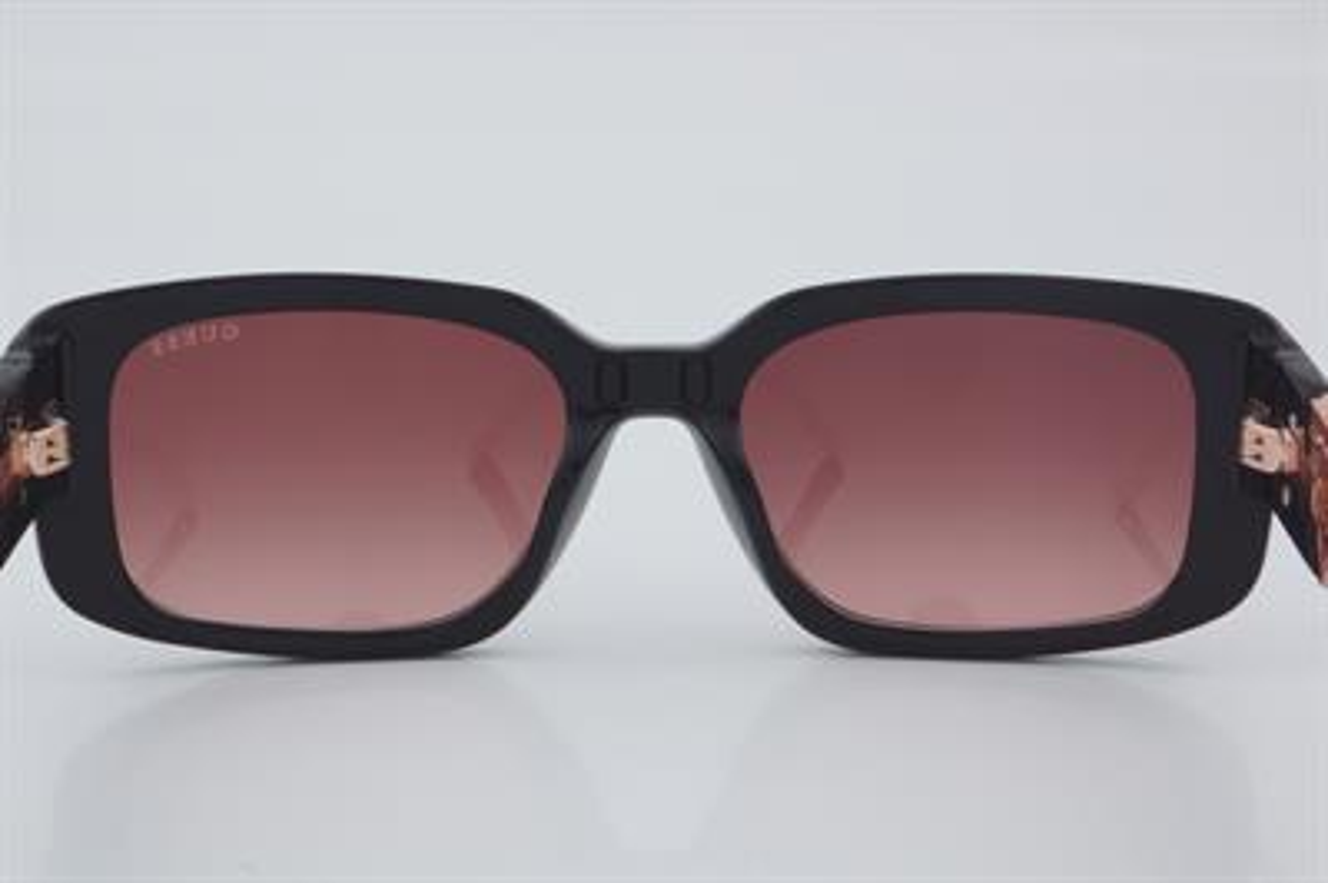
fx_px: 3041
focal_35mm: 82
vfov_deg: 16.5
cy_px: 442
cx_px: 664
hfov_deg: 24.6
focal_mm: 55
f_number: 32
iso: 100
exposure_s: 1/4
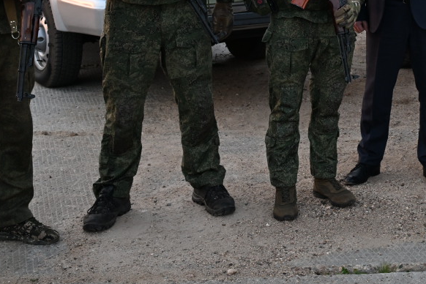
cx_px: 468
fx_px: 923
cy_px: -75
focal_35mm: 78
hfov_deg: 24.3
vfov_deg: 16.6
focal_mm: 28
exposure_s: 1/60
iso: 1000
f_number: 4.5
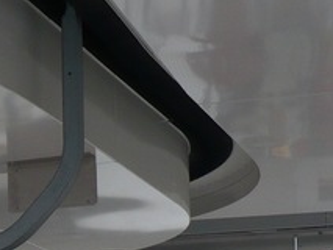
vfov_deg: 10.5
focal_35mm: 139
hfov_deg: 13.5
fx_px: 1338
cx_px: -136
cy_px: 316
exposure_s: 1/250
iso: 100
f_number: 2.8
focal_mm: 6.1
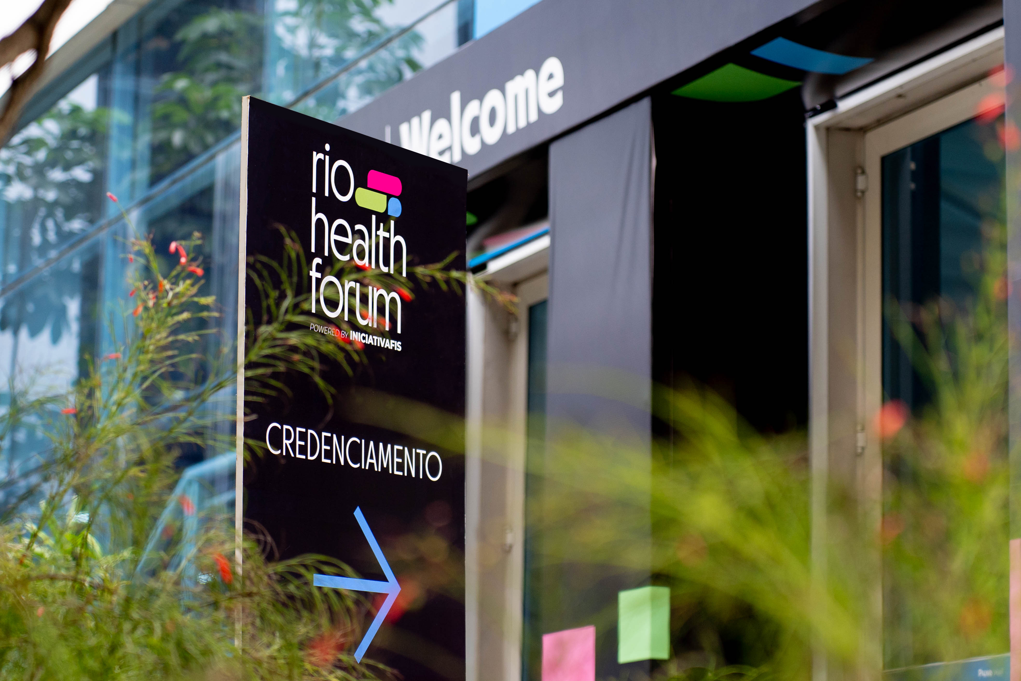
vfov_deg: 12.2
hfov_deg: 18.3
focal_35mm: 112
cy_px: 340
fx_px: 3176
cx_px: 510
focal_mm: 75
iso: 250
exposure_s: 1/160
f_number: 2.8
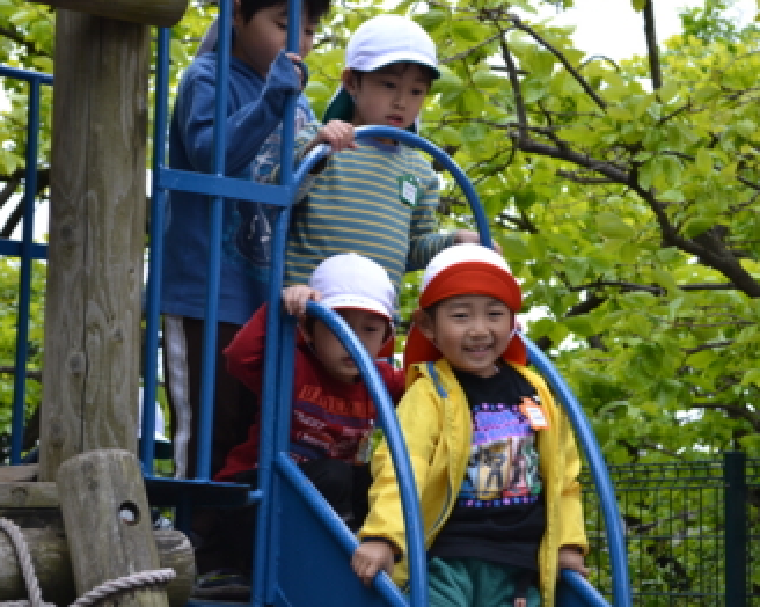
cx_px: 415
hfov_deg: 22.2
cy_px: 302
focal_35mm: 86
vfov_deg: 17.8
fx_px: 1933
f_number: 5.6
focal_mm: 50
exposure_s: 1/125
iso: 160
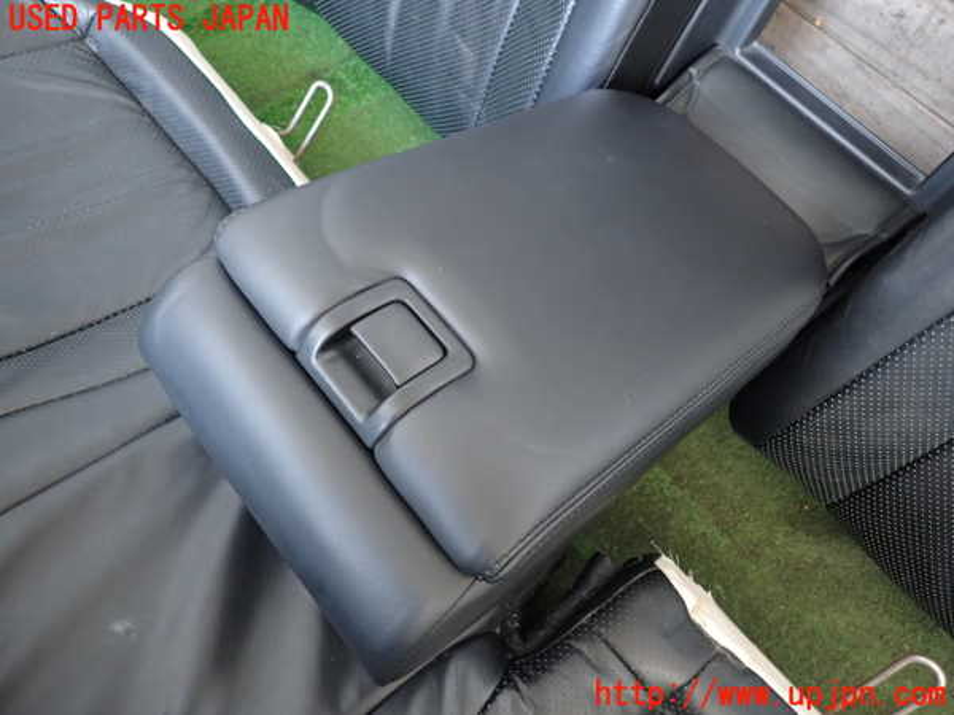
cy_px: 358
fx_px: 689
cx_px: 477
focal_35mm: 25
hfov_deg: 69.4
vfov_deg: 54.9
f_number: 2
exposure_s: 1/30
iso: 250
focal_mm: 4.5
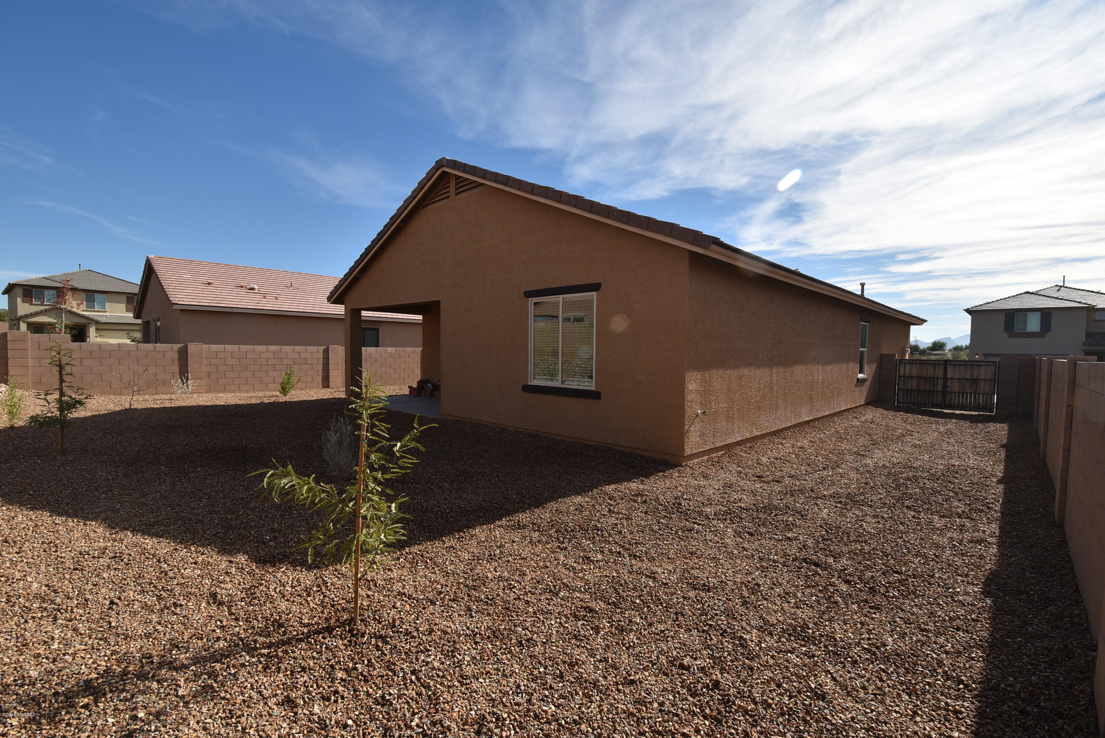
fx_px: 461
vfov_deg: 77.4
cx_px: 552
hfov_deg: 100.3
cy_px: 369
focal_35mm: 15
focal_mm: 10
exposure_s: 1/200
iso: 100
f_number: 10
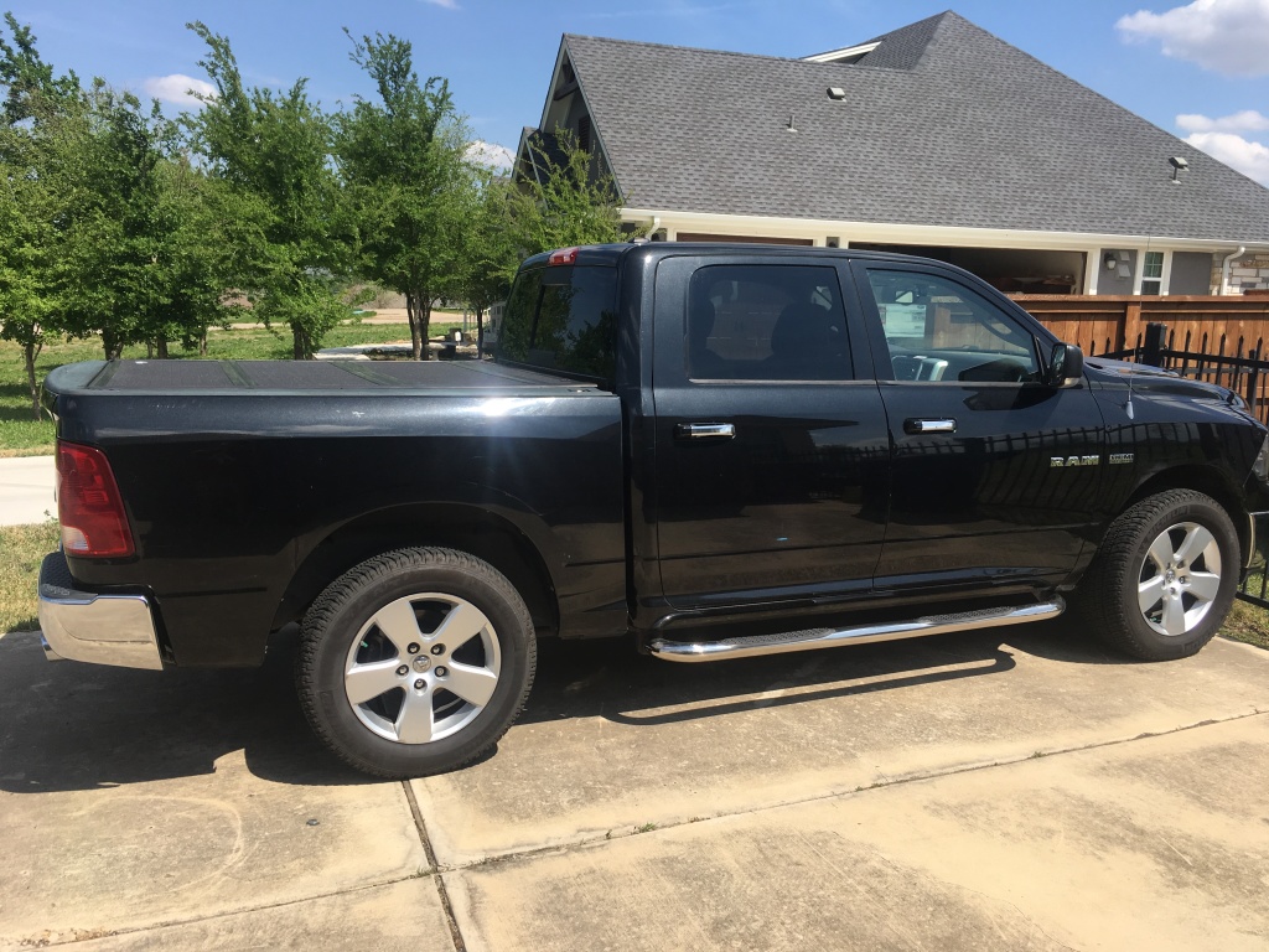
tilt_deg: -10.4
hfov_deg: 61.7
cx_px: 634
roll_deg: -1.9
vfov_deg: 48.2
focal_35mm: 29
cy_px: 476
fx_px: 1063
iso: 25
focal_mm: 4.15
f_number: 2.2
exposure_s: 1/1538
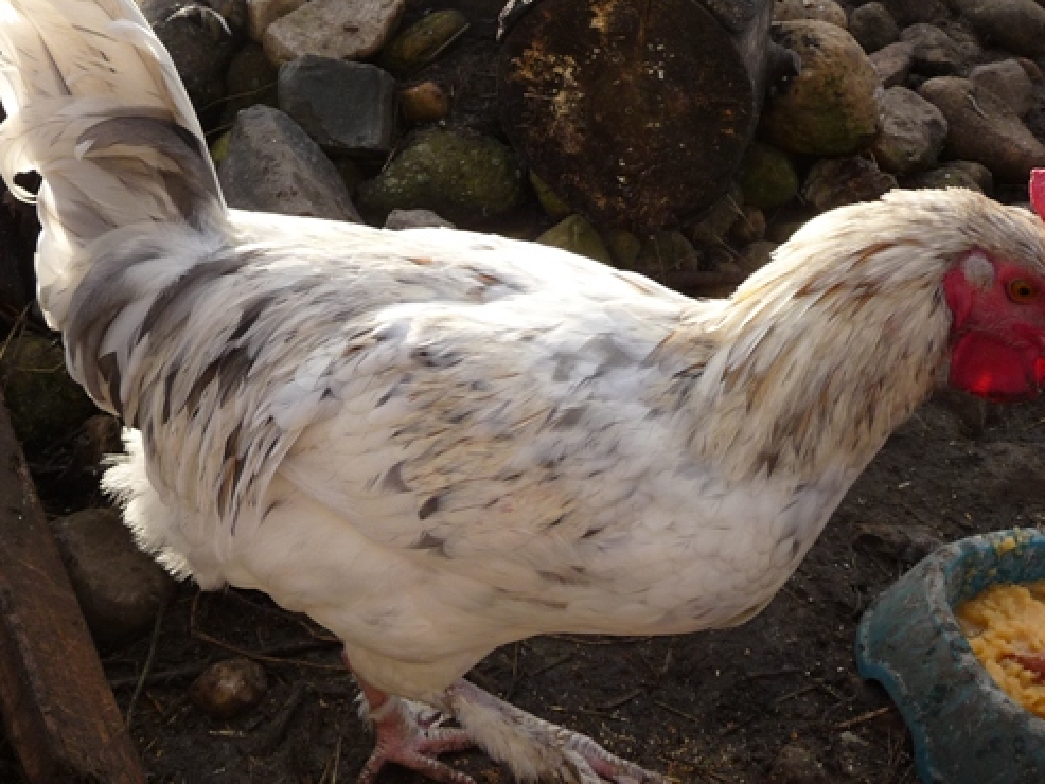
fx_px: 1449
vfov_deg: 30.3
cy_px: 377
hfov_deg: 39.6
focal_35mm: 48
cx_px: 471
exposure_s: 1/250
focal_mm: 4.7
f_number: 3.3
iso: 100
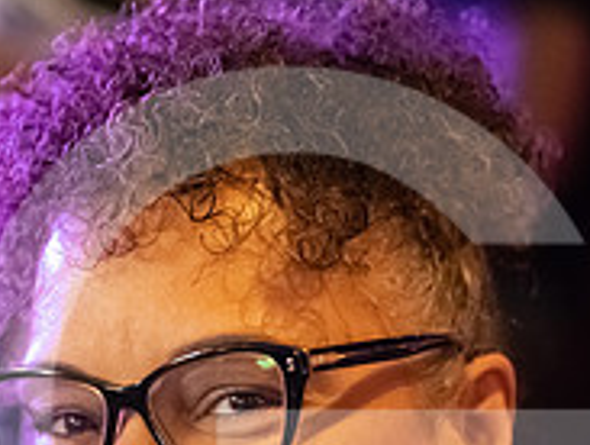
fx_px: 2596
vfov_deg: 9.7
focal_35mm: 152
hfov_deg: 12.9
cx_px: 68
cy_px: 427
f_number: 1.8
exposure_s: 1/50
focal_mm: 50
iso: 12800
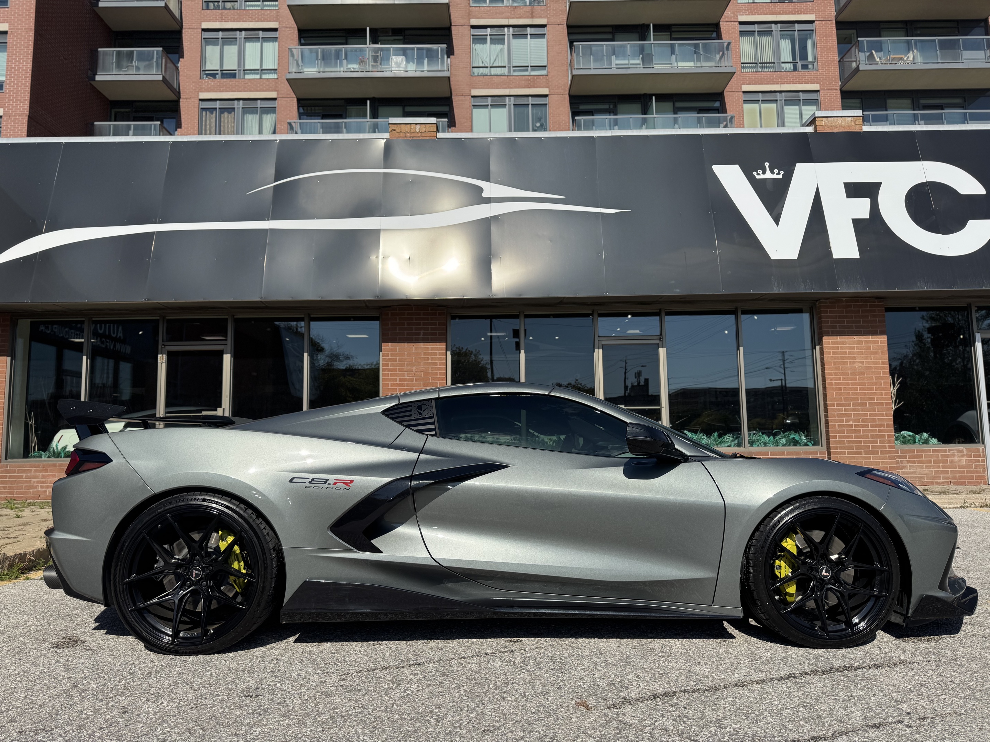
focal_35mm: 24
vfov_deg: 56.8
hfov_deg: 71.6
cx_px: 495
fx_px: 686
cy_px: 371
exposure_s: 1/7092
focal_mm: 6.76
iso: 80
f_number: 1.78
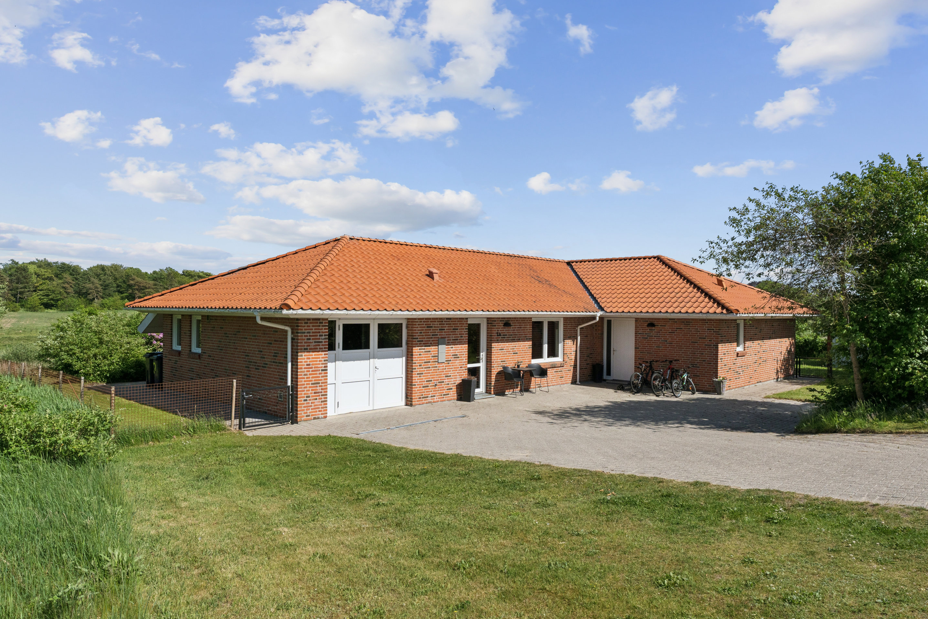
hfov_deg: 78.6
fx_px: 567
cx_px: 470
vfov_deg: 57.2
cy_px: 303
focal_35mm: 22
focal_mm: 21
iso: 800
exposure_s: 1/2000
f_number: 11
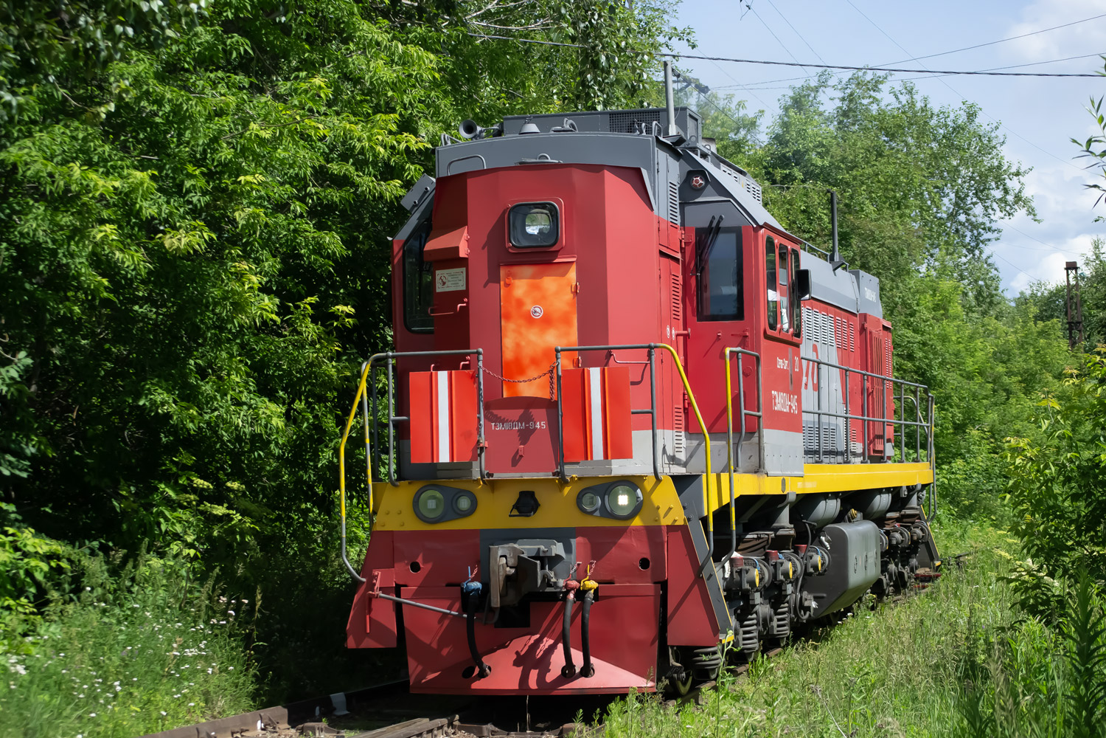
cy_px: 369
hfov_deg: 24.6
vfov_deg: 16.6
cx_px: 553
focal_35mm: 82
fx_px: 2534
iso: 400
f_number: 5.6
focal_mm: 55
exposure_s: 1/1250
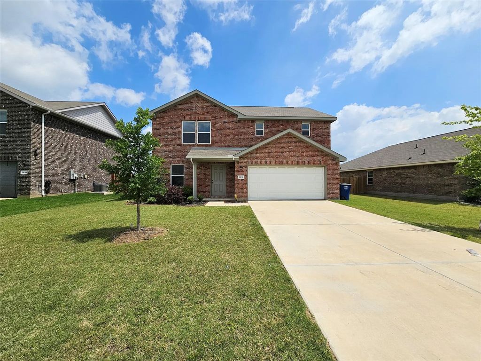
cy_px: 180
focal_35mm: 13
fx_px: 181
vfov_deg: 89.9
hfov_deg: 106.2
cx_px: 240
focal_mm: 2.2
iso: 50
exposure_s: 1/5048
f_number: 2.2
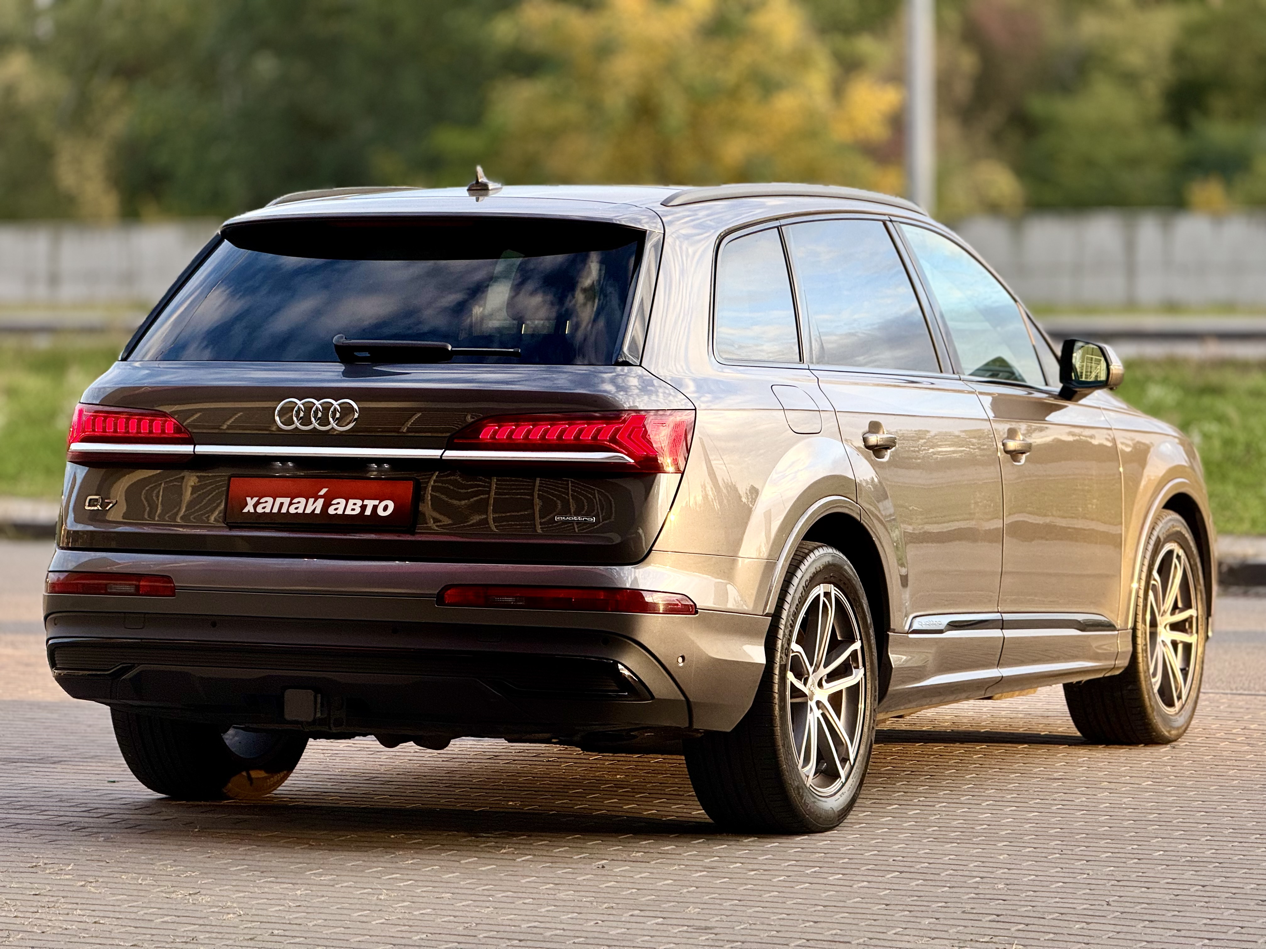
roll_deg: +0.5
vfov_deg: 12.3
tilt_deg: -2.3
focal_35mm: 120
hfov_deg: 16.4
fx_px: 4389
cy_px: 474
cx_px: 633
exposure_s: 1/99
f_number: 2.8
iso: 50
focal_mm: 15.66
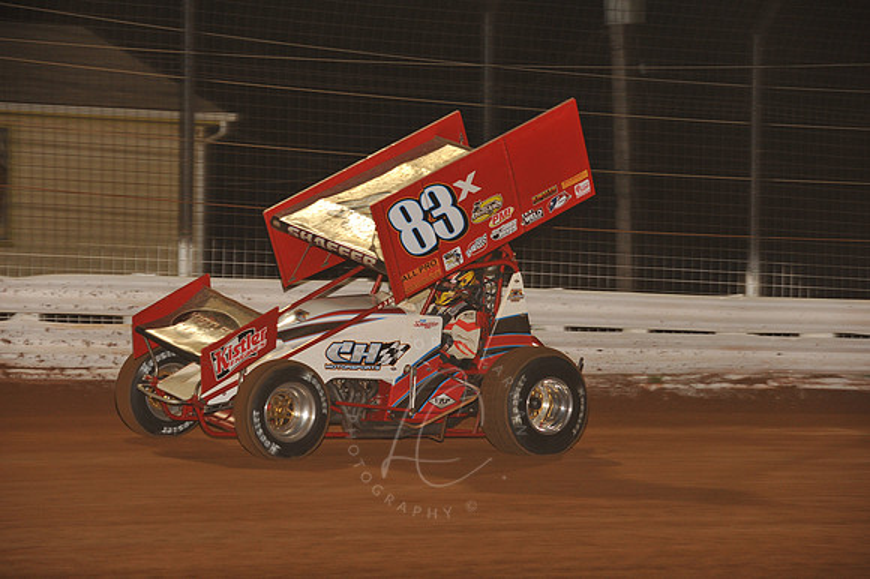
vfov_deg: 9.5
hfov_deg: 14.2
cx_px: 435
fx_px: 3502
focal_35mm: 145
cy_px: 290
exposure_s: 1/320
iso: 1250
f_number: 6.3
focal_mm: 145
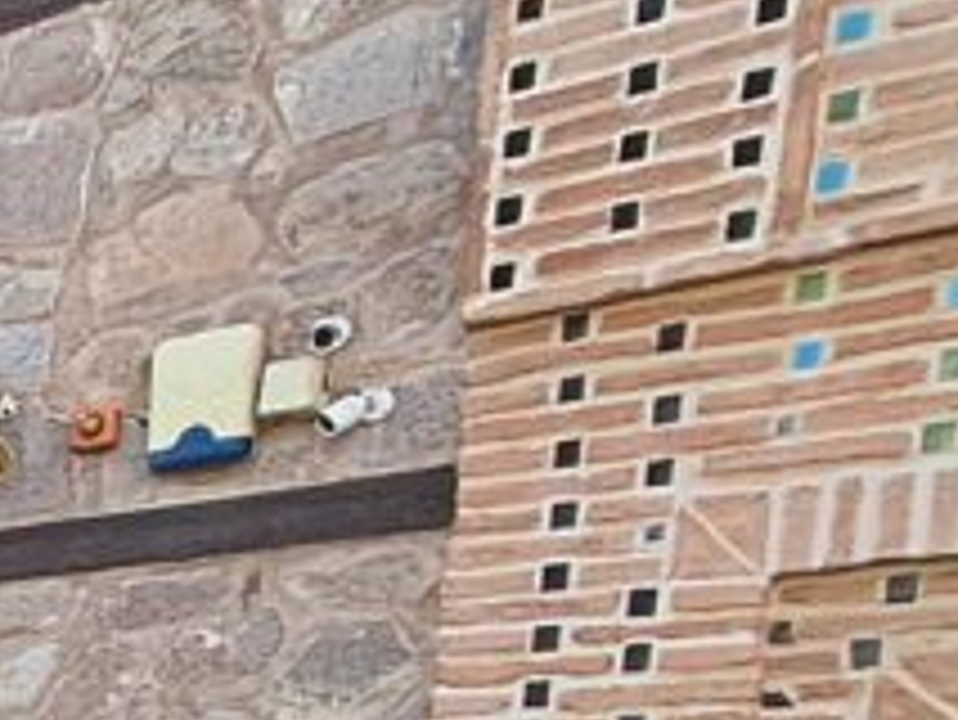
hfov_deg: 17.8
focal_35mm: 77
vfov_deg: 16.7
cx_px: -945
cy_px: 1188
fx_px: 2132
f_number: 2.2
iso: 40
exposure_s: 1/486
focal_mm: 1.64
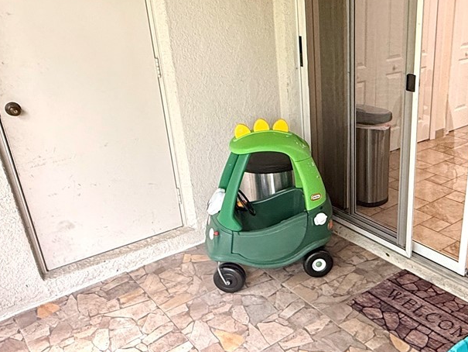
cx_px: 337
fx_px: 500
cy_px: 207
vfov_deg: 38.6
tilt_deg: -23.1
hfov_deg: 48.6
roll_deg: +1.1
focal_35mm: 37
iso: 200
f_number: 2.2
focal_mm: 2.22
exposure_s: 1/120
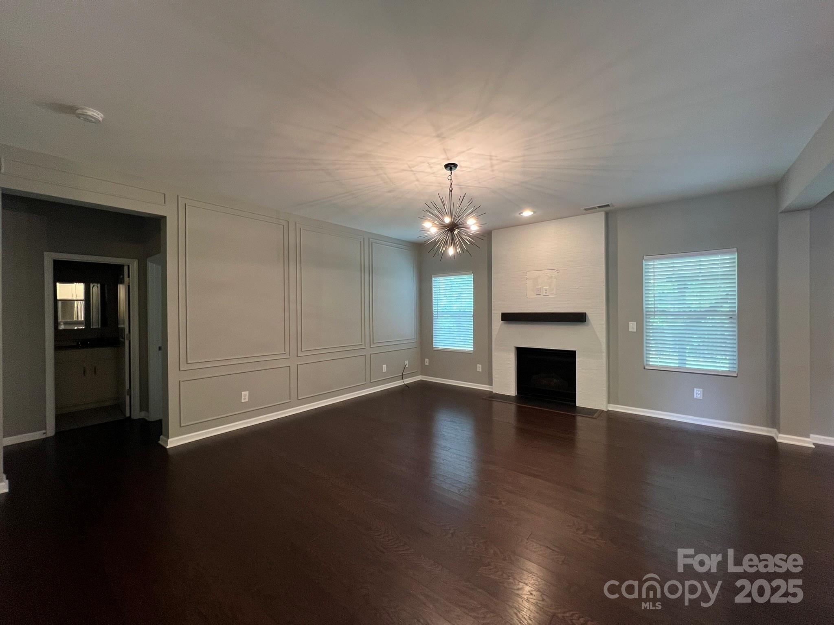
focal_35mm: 13
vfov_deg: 89.9
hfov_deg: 106.2
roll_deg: +0.2
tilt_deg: -1.6
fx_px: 313
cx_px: 417
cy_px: 312
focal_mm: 1.57
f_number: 1.8
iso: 250
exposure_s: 1/60
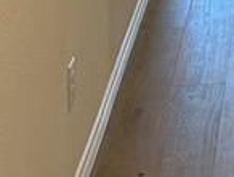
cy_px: -351
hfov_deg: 10.2
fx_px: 1232
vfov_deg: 7.3
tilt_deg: -1.9
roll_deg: +0.5
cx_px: 431
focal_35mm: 182
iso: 100
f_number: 1.5
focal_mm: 5.7
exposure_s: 1/120
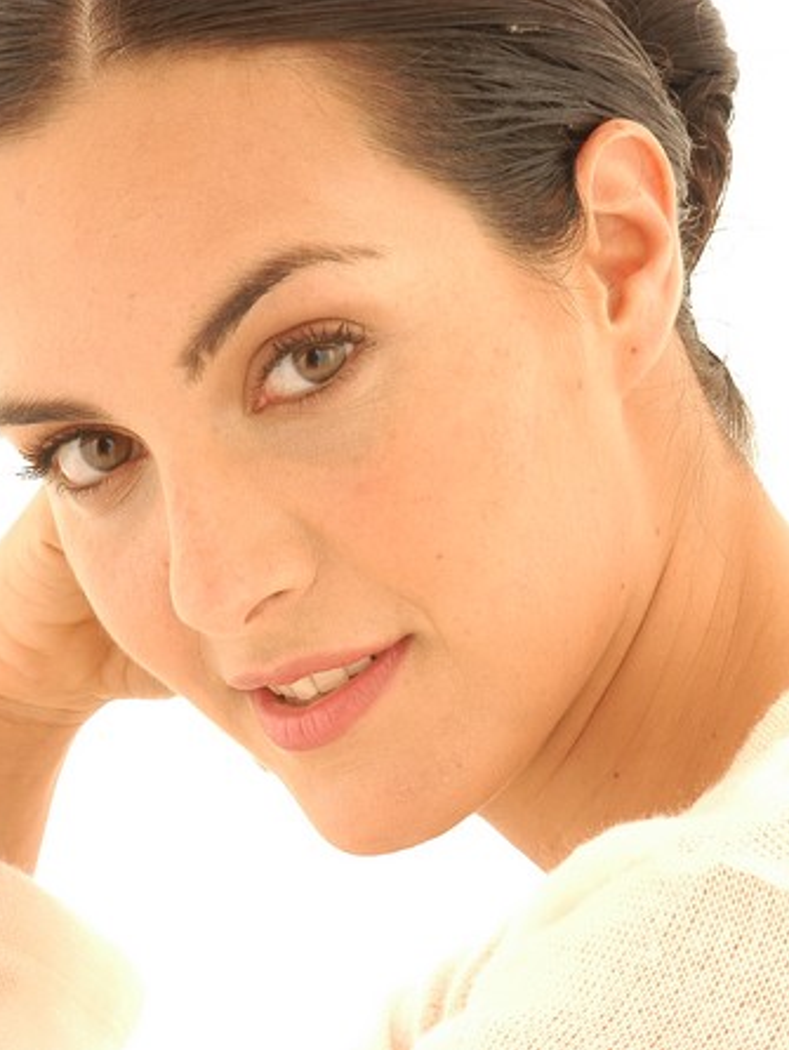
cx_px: 383
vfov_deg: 10.6
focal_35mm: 186
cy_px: 523
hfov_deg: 8.0
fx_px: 5639
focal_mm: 85
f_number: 13
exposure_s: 1/125
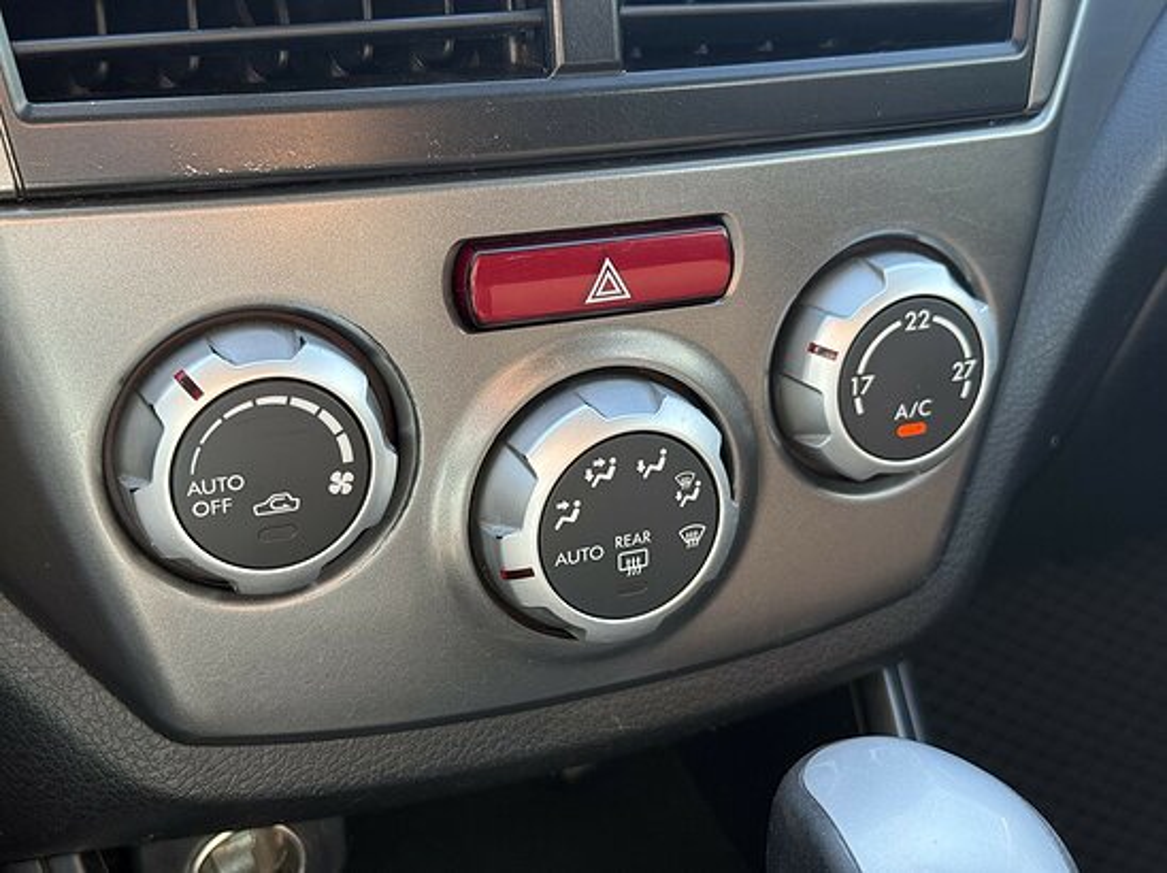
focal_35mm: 48
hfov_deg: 39.7
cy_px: 436
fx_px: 1617
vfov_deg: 30.2
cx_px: 584
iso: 64
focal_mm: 6.76
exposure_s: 1/147
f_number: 1.78
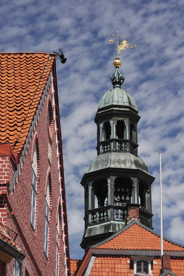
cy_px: 138
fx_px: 922
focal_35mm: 120
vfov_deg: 17.1
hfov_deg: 11.4
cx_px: 92
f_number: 8
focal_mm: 80
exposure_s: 1/250
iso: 200
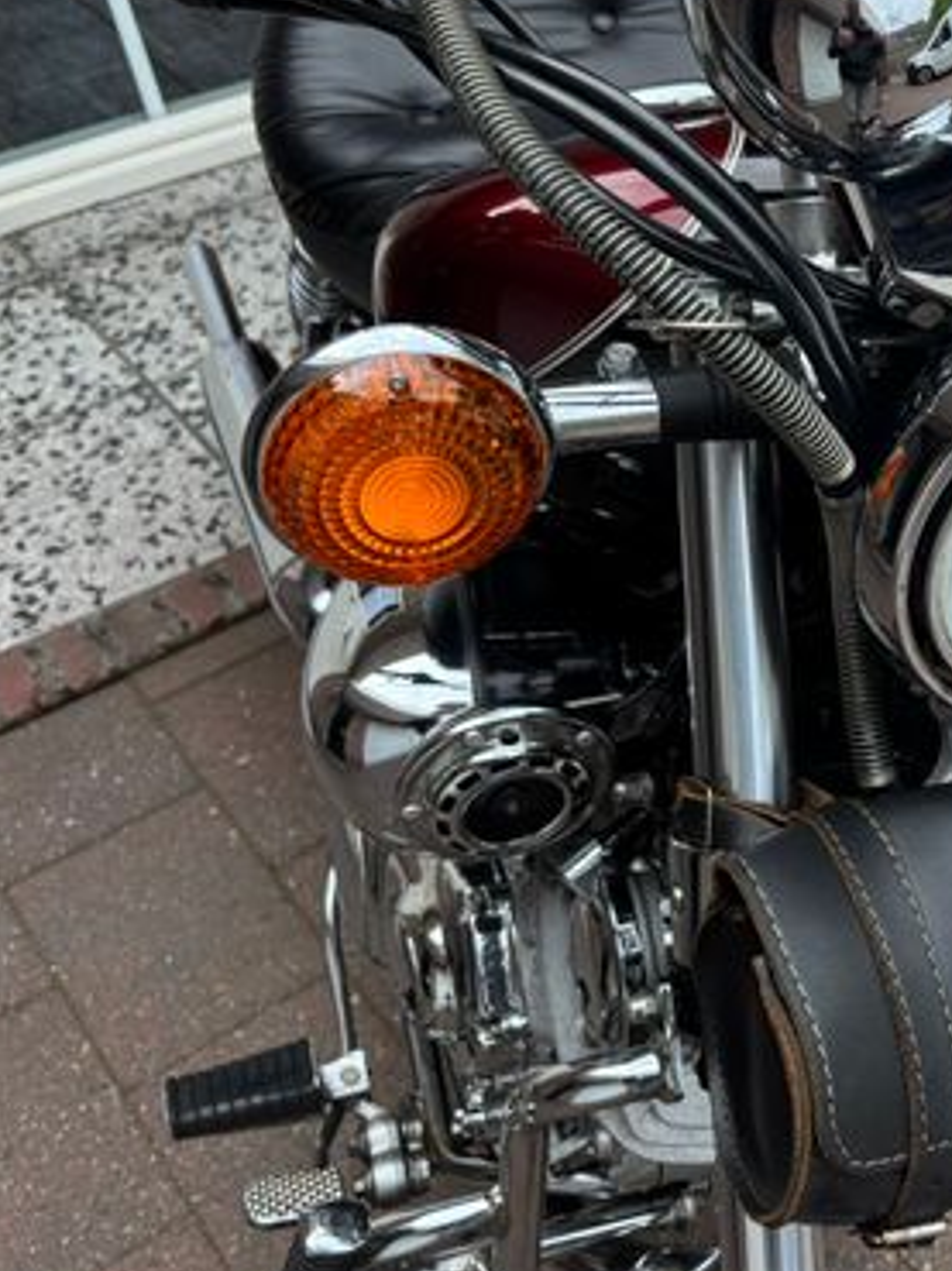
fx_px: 1652
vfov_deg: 42.0
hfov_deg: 29.5
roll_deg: -0.1
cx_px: 1004
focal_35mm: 45
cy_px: 553
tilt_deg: -40.2
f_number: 1.6
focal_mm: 5.96
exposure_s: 1/707
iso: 50
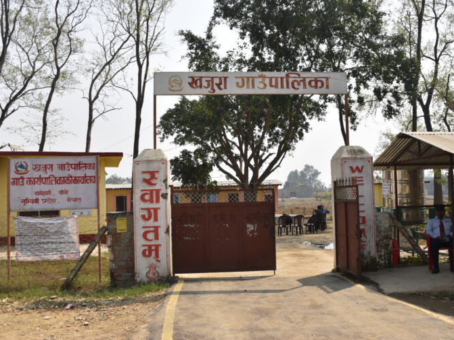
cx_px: 240
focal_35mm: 33
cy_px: 168
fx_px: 433
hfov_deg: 55.3
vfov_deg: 42.9
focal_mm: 20
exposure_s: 1/400
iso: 200
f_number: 10
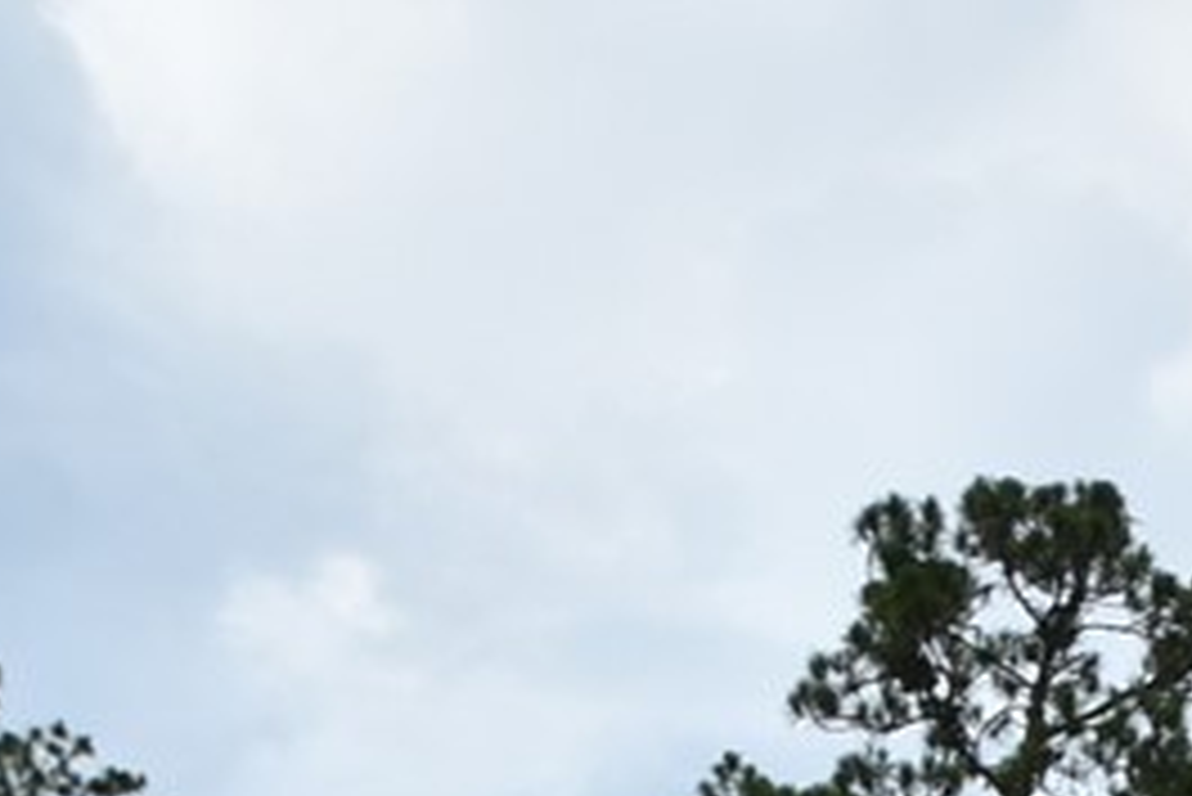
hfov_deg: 19.0
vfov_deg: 12.0
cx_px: 1727
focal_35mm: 96
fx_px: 3180
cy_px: 1815
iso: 140
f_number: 8
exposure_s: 1/500
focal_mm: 10
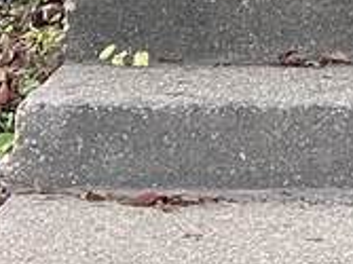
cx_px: 520
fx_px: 2191
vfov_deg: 6.2
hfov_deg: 9.0
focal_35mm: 215
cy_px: -610
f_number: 1.8
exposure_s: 1/94
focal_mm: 3.99
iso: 80
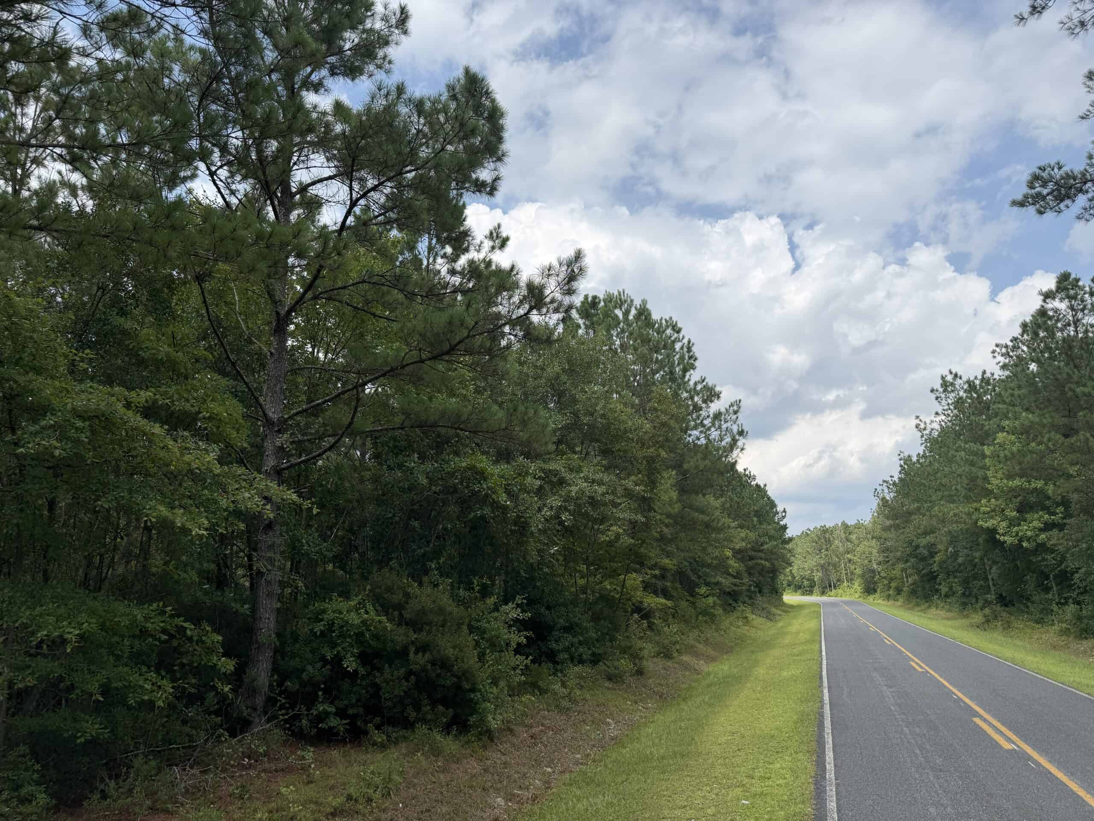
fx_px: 758
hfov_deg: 71.6
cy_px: 410
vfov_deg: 56.8
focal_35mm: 24
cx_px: 547
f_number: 1.78
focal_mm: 6.76
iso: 80
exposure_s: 1/5714
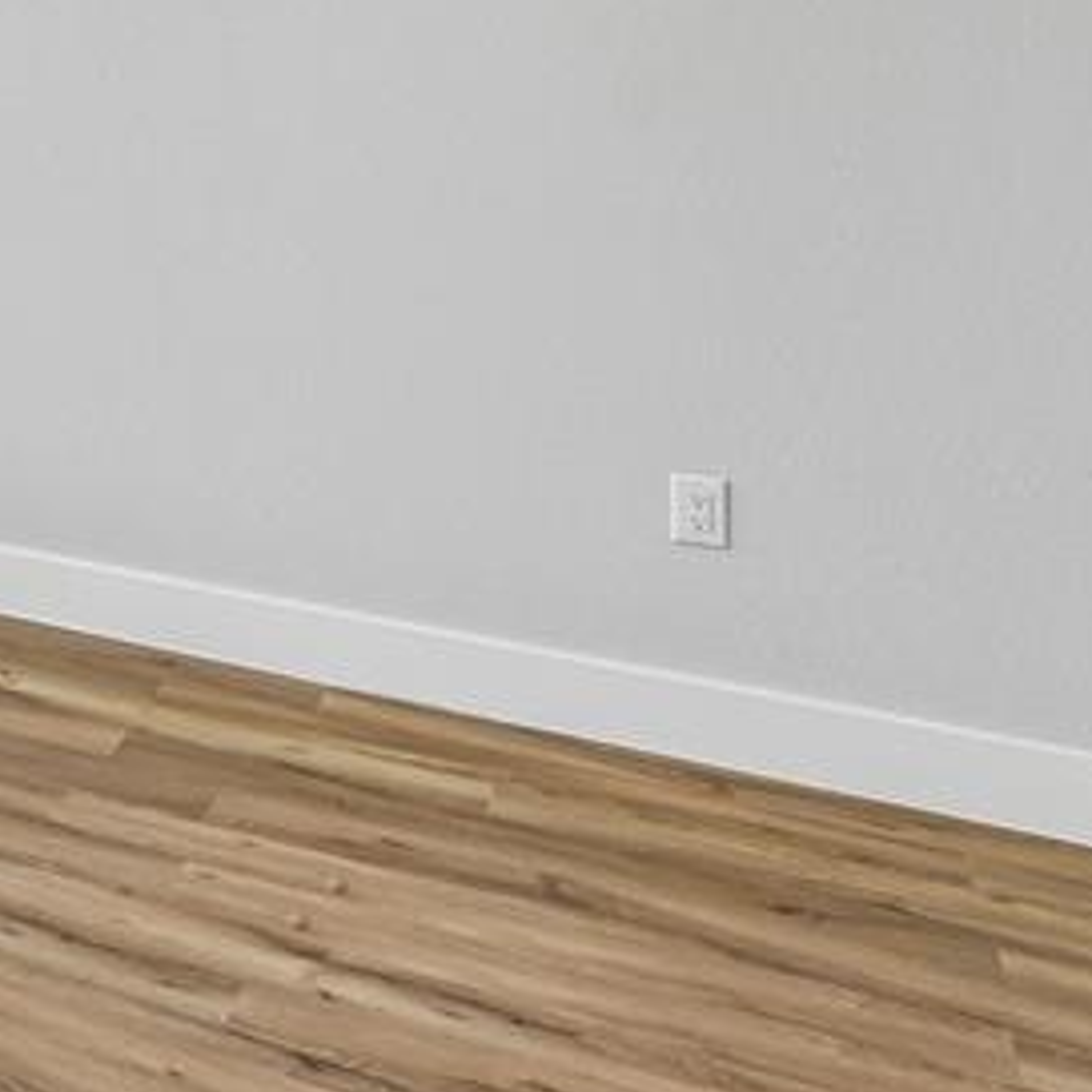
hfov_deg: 26.0
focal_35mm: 48
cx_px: -550
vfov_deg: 32.6
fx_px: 1713
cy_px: 4
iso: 400
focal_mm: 15
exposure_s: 1/320
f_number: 8
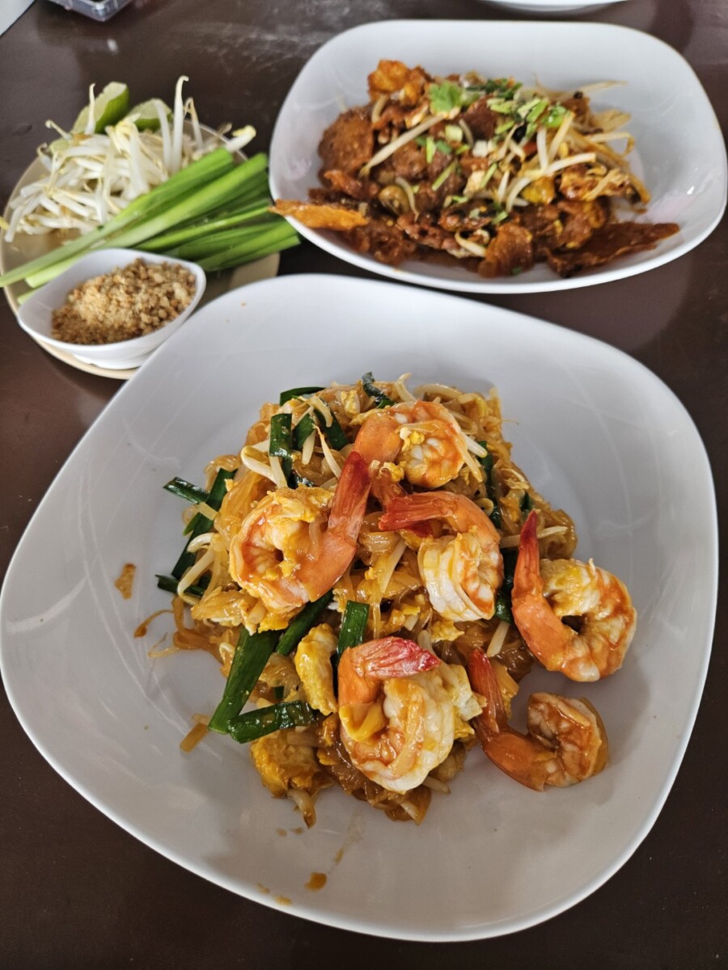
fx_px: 645
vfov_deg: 73.9
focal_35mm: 23
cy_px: 485
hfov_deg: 58.9
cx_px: 364
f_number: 1.8
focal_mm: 5.4
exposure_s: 1/100
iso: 250
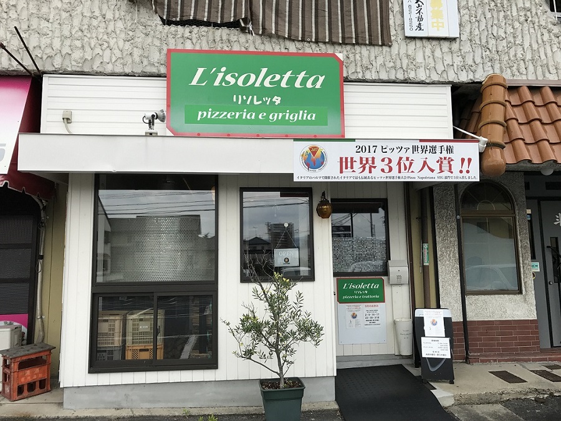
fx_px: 454
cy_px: 210
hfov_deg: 63.4
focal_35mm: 28
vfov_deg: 49.7
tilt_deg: +6.9
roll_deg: +1.1
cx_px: 280
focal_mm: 3.99
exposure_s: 1/1259
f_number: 1.8
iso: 20
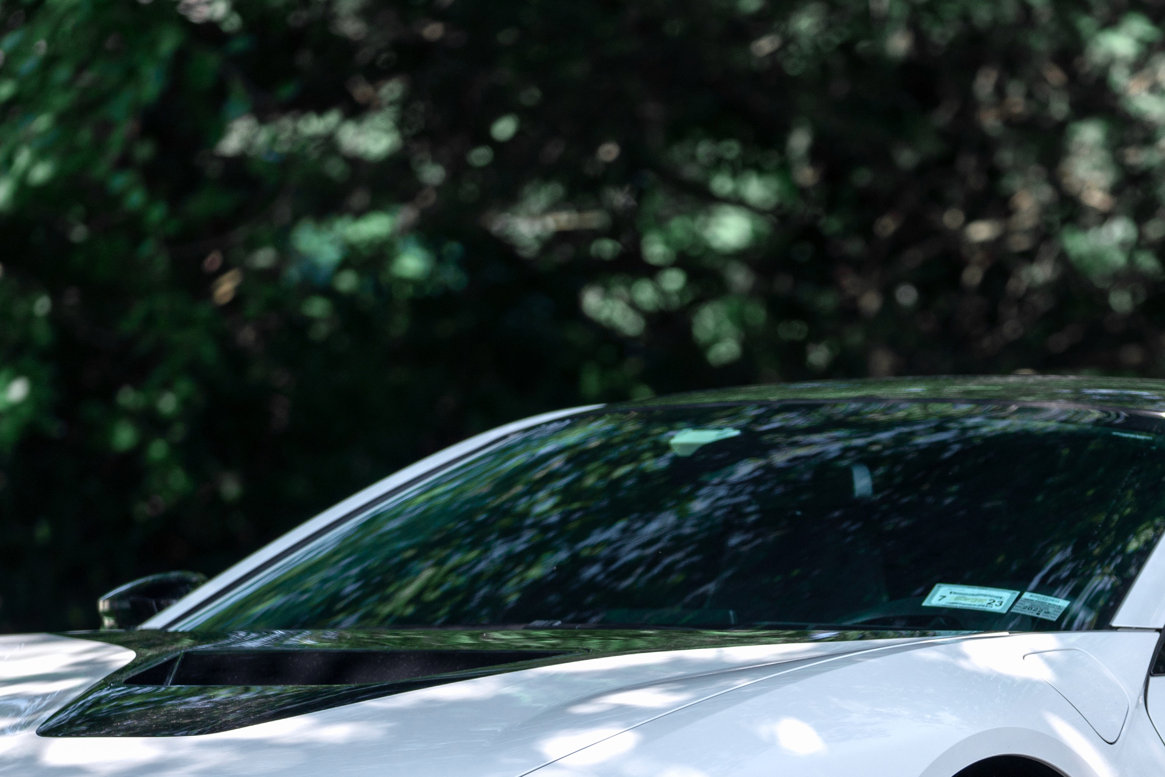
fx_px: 10840
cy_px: 838
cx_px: 826
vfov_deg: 4.1
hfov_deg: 6.1
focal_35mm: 335
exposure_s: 1/250
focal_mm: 140
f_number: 2.8
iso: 100
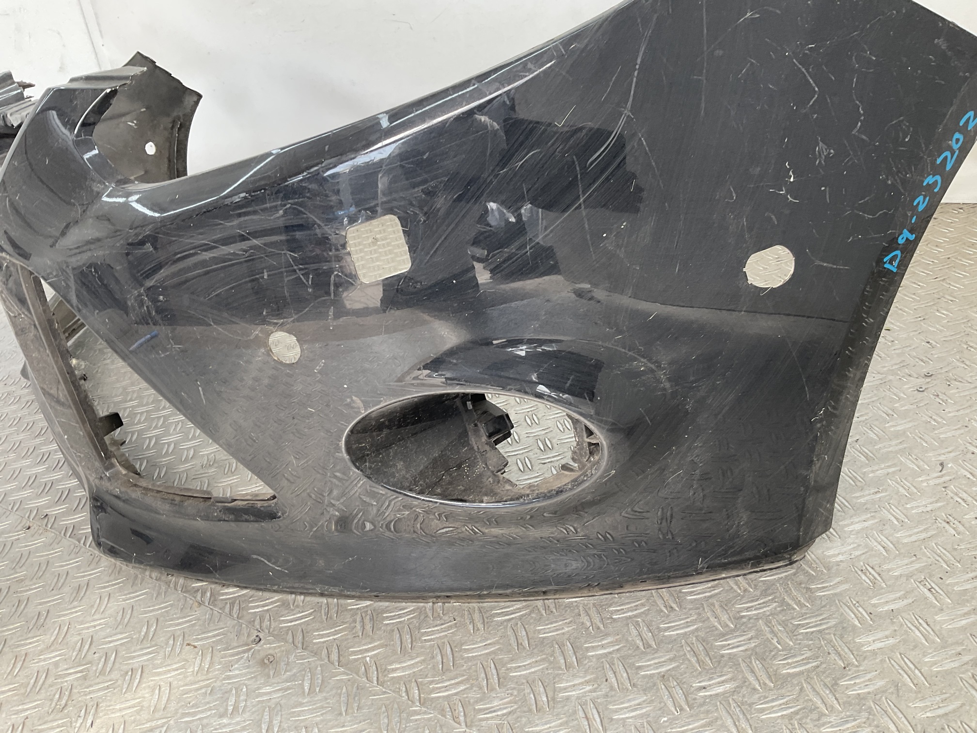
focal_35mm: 29
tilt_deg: -27.0
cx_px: 488
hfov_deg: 61.7
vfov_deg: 48.2
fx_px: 818
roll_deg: +10.4
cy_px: 366
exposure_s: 1/100
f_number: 1.8
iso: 20
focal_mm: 3
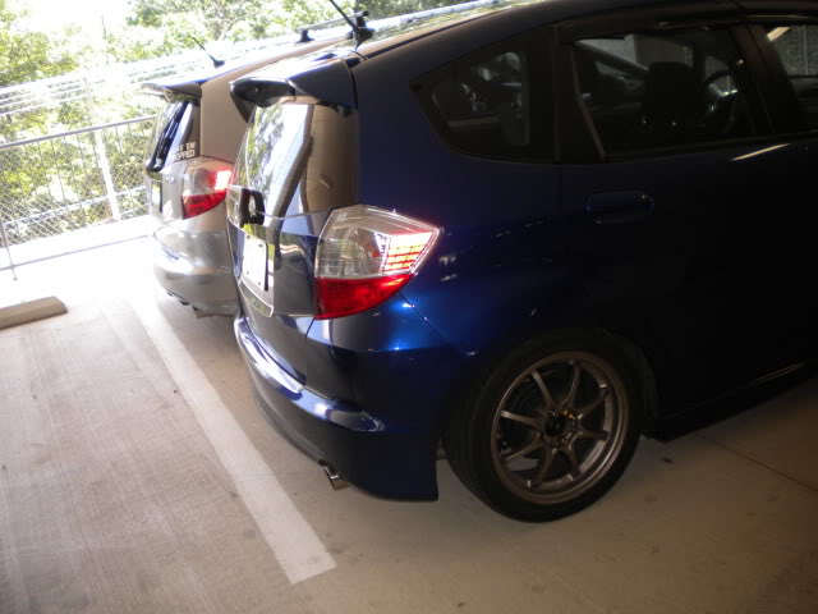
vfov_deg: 40.7
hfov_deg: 52.6
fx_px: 827
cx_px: 409
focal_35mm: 35
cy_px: 307
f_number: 3.1
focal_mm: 6.3
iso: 87
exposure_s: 1/72.4
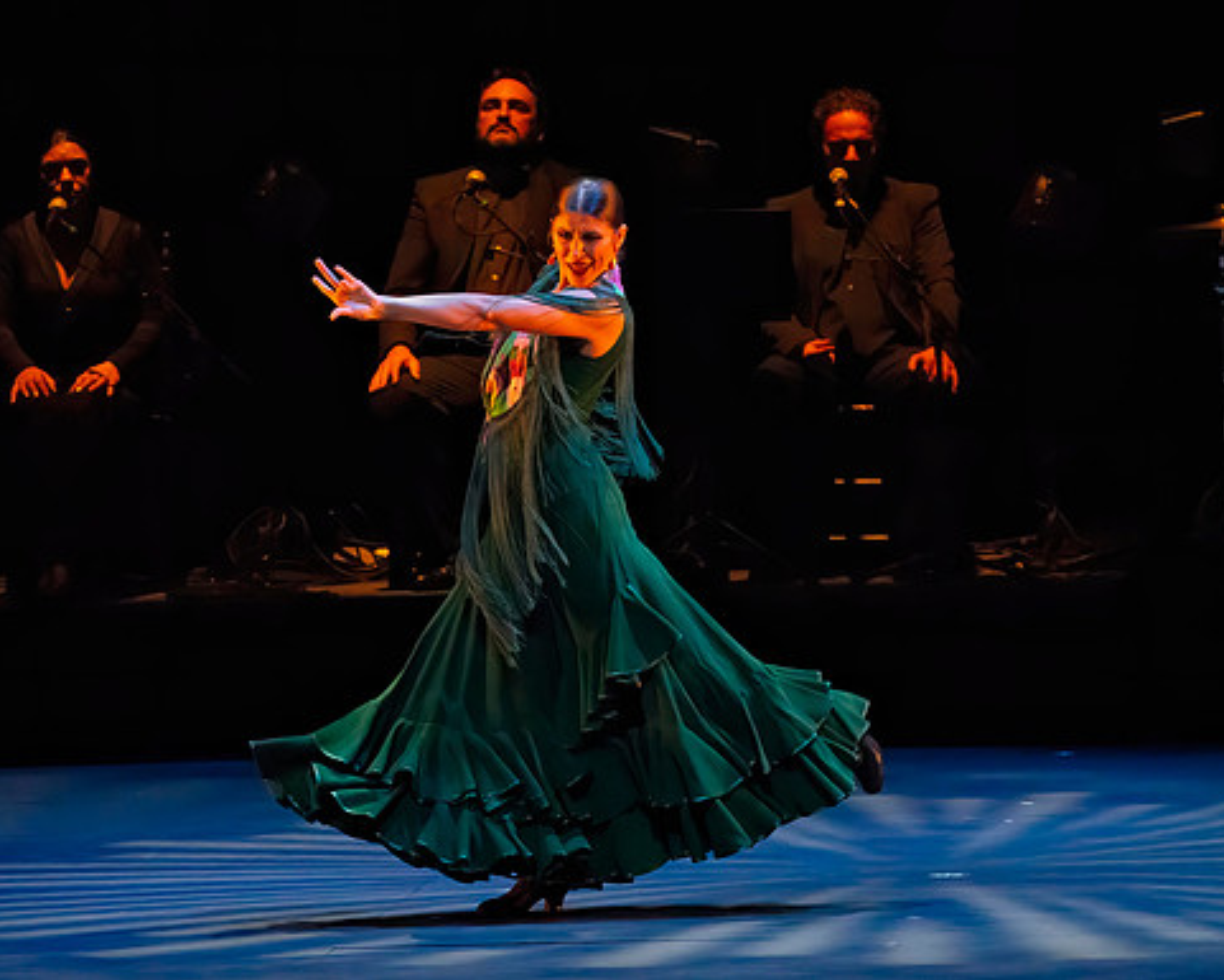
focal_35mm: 441
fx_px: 15979
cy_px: 483
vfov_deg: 3.5
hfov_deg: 4.4
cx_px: 637
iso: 25600
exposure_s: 1/400
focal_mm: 355
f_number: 10
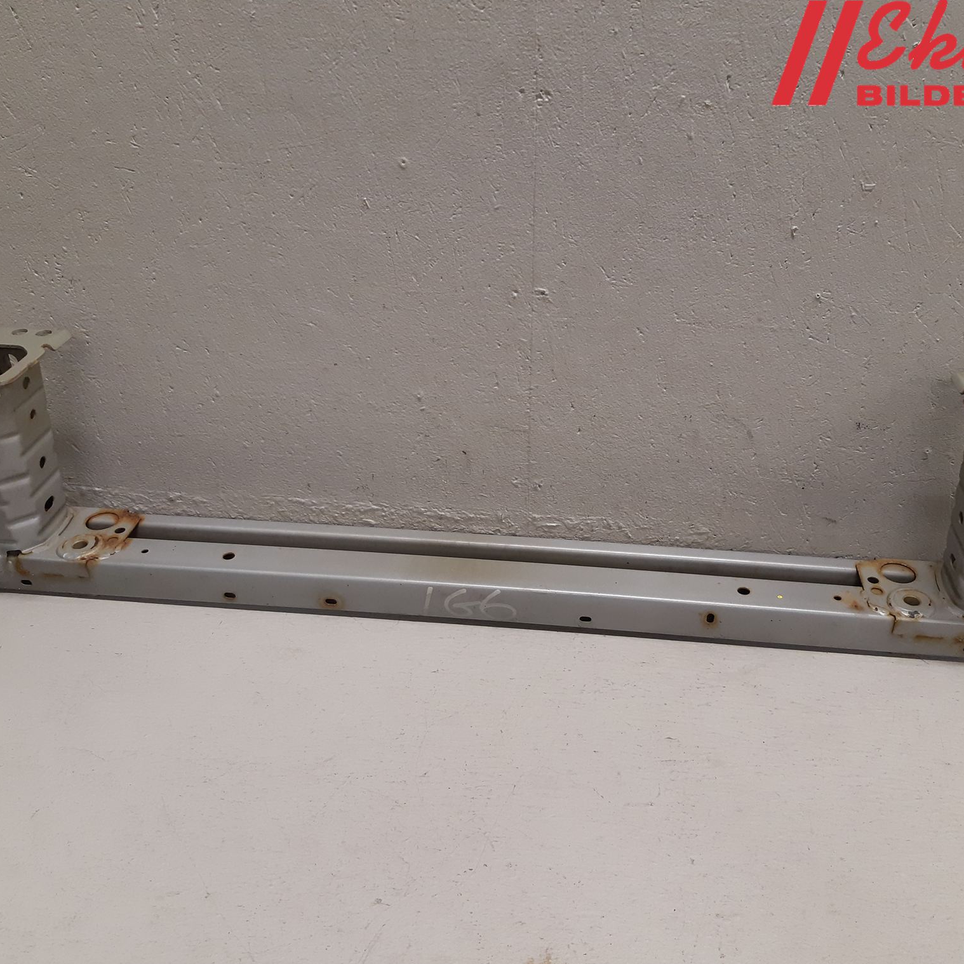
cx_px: 511
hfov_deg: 52.5
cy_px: 486
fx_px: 977
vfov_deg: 52.5
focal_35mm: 31
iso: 125
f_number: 1.7
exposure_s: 1/50
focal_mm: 3.93
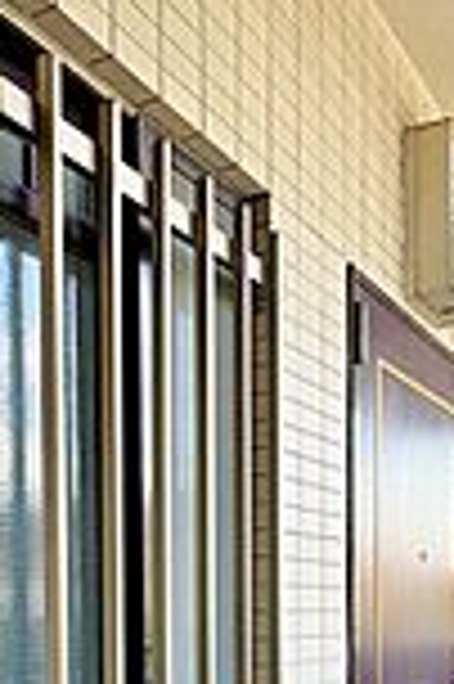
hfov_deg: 30.6
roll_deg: +1.2
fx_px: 815
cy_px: 634
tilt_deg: -2.2
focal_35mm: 43
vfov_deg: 41.3
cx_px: 337
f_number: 2.2
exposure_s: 1/112
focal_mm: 2.22
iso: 40
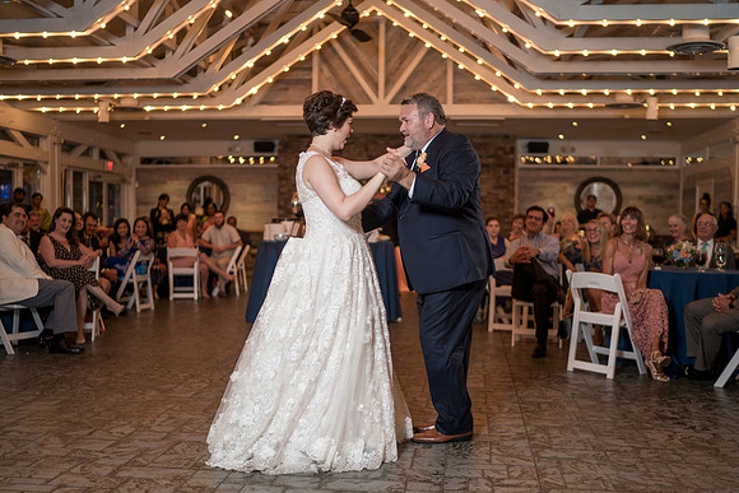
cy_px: 272
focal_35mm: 40
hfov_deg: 48.9
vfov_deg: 33.7
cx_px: 375
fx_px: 812
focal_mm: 35
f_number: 1.4
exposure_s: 1/200
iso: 250
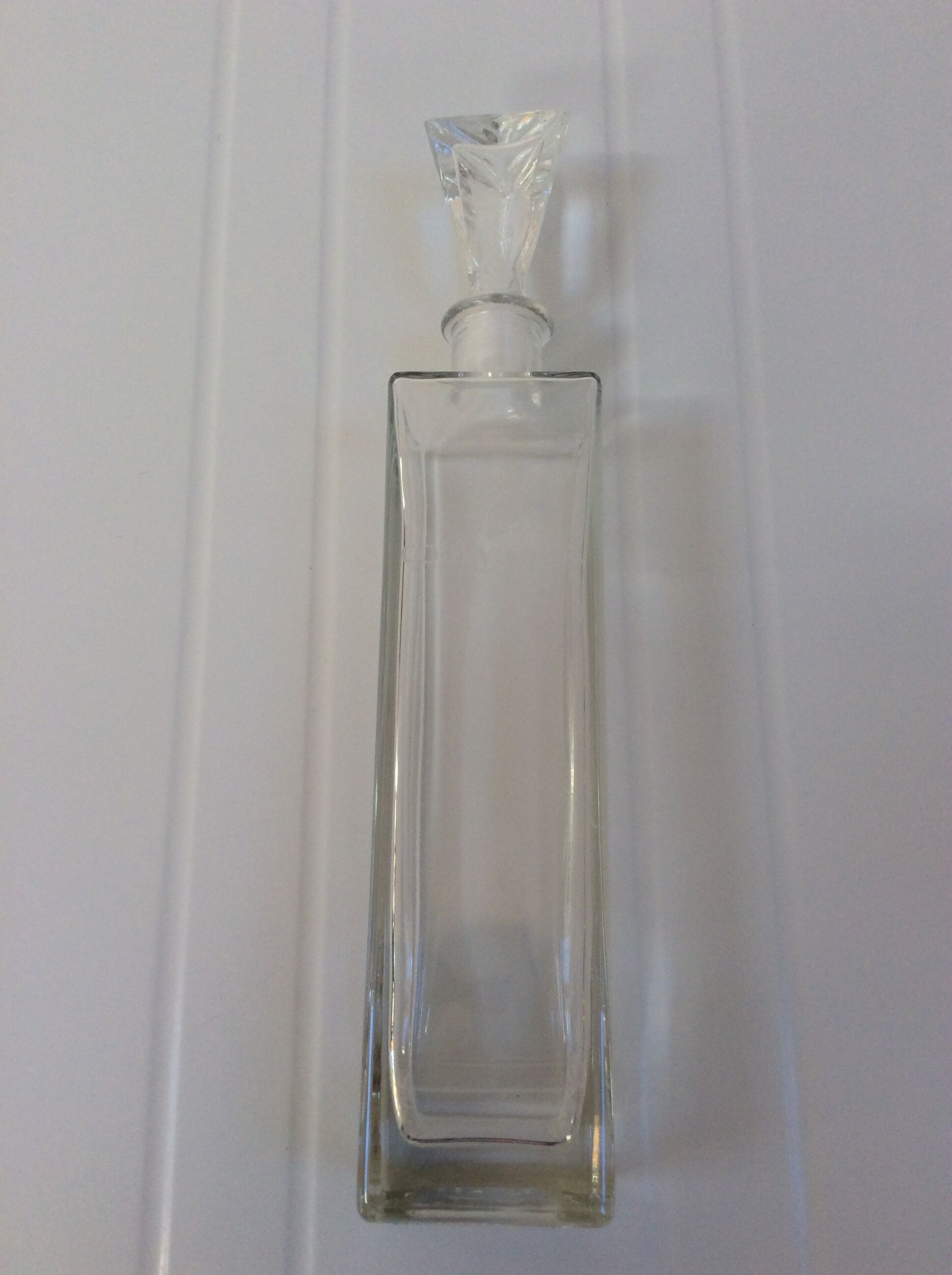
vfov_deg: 56.9
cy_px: 638
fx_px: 1177
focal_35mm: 32
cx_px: 476
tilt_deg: -74.0
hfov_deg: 44.1
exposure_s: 1/100
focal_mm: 3.3
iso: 40
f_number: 2.4
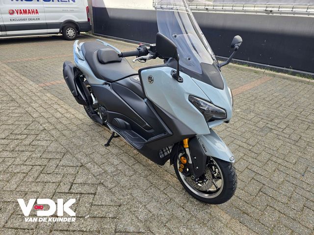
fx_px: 209
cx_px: 157
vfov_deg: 58.9
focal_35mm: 23
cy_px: 118
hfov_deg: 73.9
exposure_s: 1/266
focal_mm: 6.3
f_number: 1.7
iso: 12
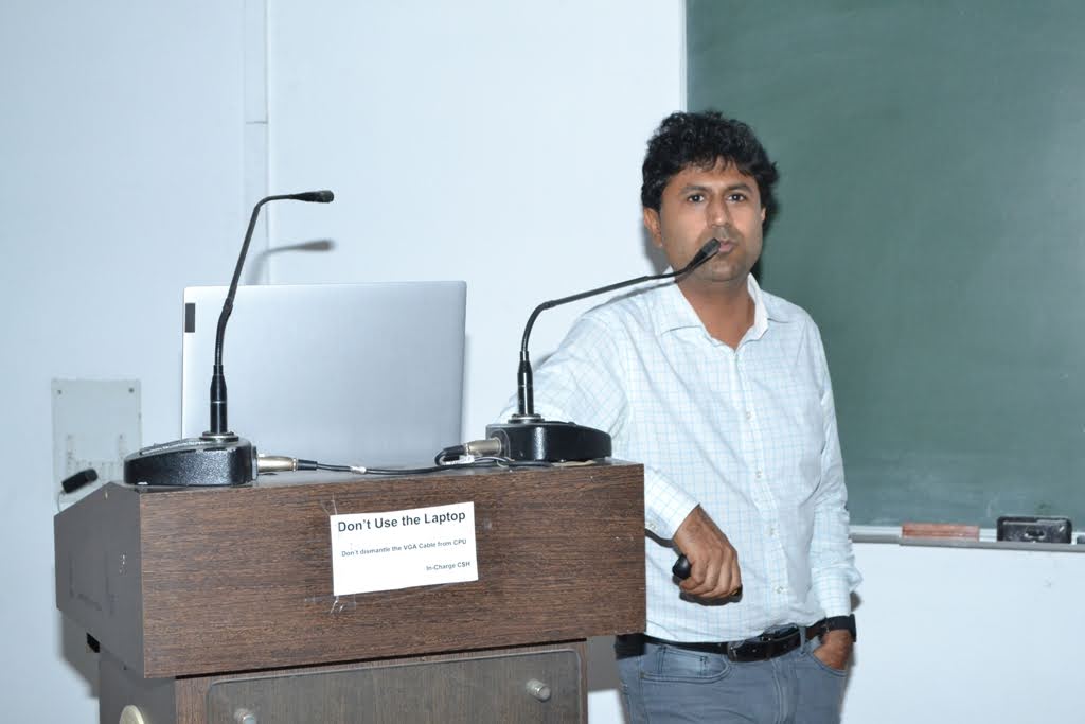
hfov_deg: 29.2
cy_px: 362
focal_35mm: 69
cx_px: 542
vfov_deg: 19.7
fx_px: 2080
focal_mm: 46
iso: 1600
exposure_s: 1/200
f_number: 6.3
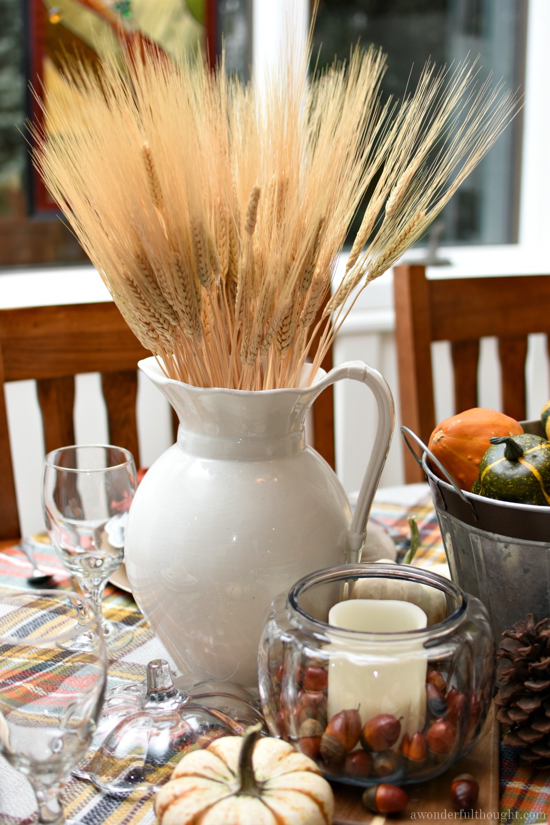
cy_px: 412
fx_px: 1203
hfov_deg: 25.8
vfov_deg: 37.9
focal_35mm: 52
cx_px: 275
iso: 200
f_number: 2.8
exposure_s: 1/200
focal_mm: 35
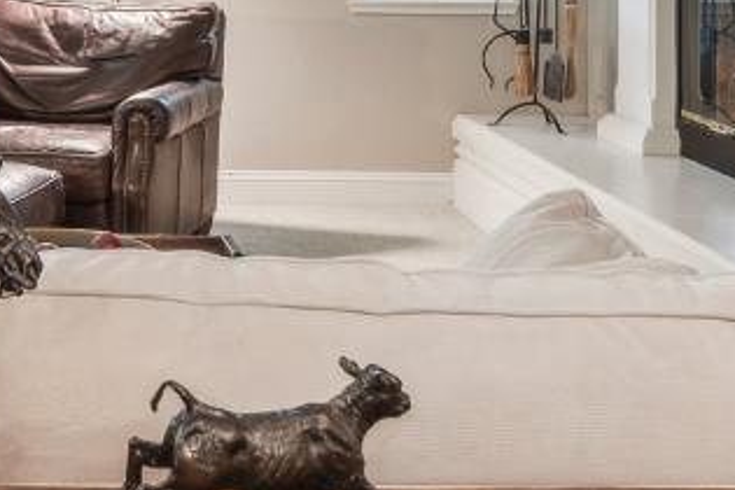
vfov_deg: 15.6
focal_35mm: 83
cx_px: -33
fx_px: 1702
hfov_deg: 23.2
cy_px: -152
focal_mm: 17.5
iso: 200
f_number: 8
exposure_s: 1/4
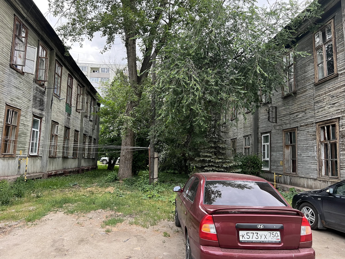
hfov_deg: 67.3
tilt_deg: +8.5
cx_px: 172
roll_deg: -0.6
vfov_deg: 53.1
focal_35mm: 26
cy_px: 130
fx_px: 259
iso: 125
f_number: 1.5
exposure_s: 1/75
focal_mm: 5.7
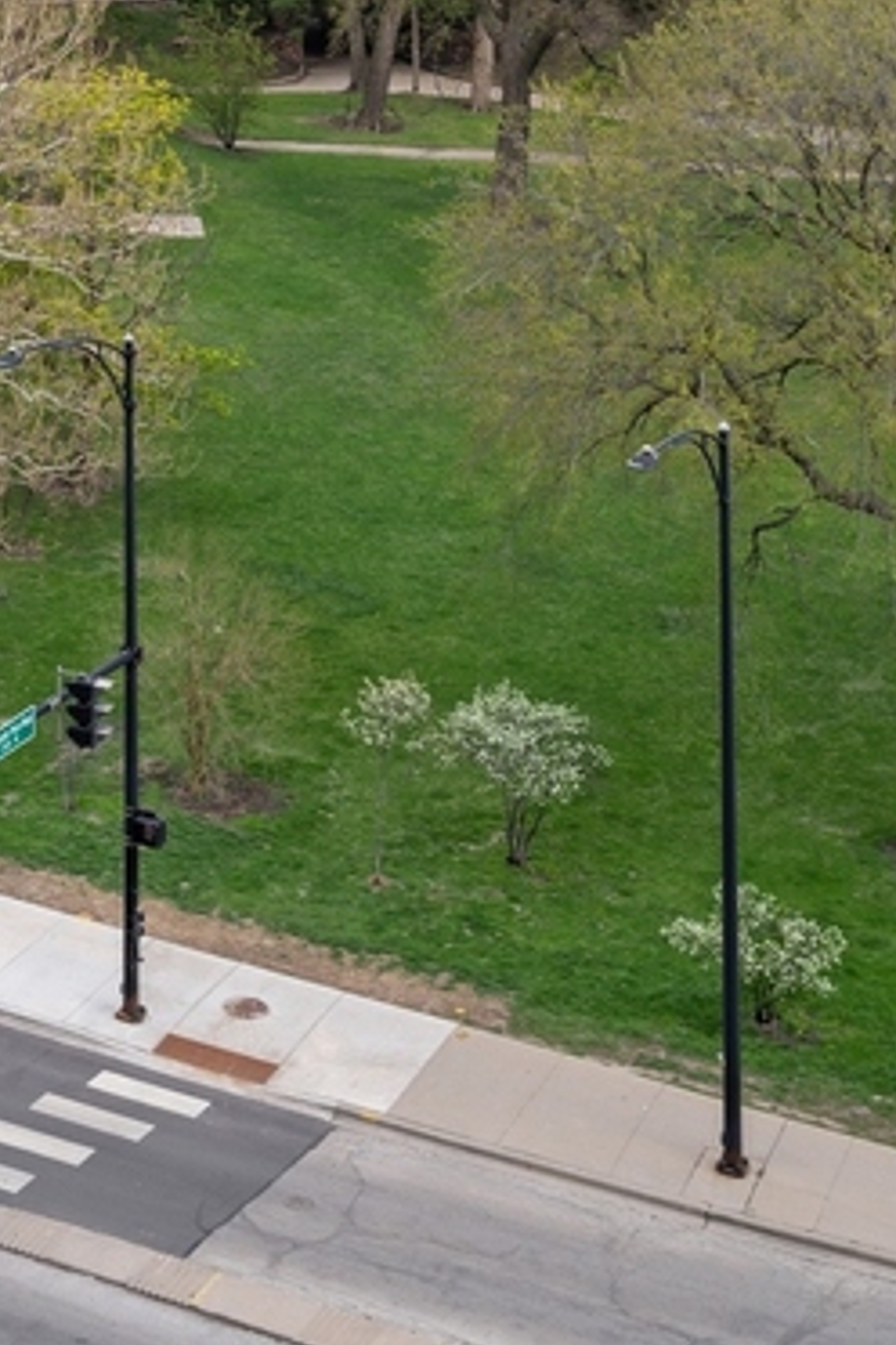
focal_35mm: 87
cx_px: -320
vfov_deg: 20.5
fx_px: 3248
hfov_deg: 14.9
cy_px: -586
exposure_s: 1/80
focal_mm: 30
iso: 100
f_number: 11
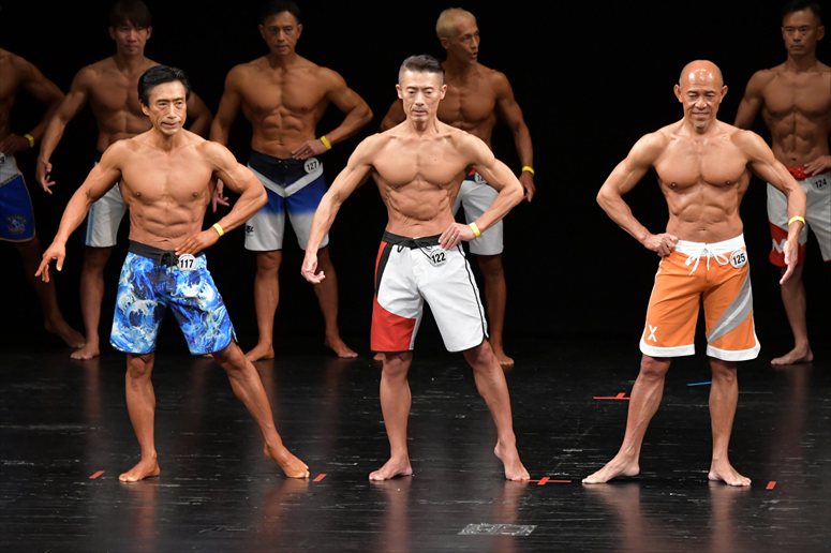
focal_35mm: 255
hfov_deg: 8.1
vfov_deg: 5.4
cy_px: 276
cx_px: 416
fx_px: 5883
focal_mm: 170
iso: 3200
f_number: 5.6
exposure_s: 1/400
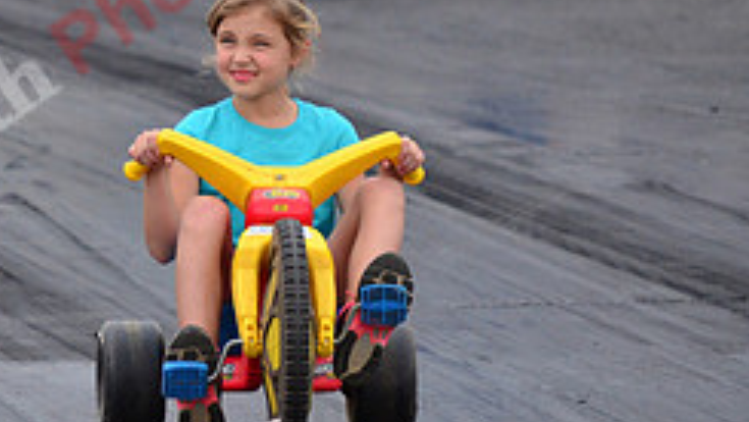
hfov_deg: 3.5
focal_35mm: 613
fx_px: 12183
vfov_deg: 2.0
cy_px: 49
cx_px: 107
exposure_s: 1/2000
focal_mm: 165
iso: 1000
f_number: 5.6
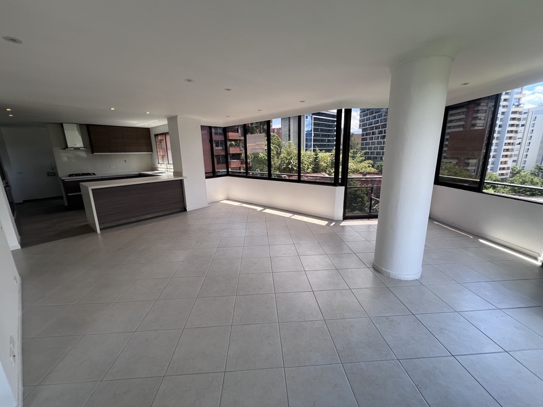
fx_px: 204
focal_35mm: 13
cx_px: 272
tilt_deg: -13.8
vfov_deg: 89.9
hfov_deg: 106.2
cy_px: 204
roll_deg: +1.0
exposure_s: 1/246
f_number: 1.8
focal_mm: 1.57
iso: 32
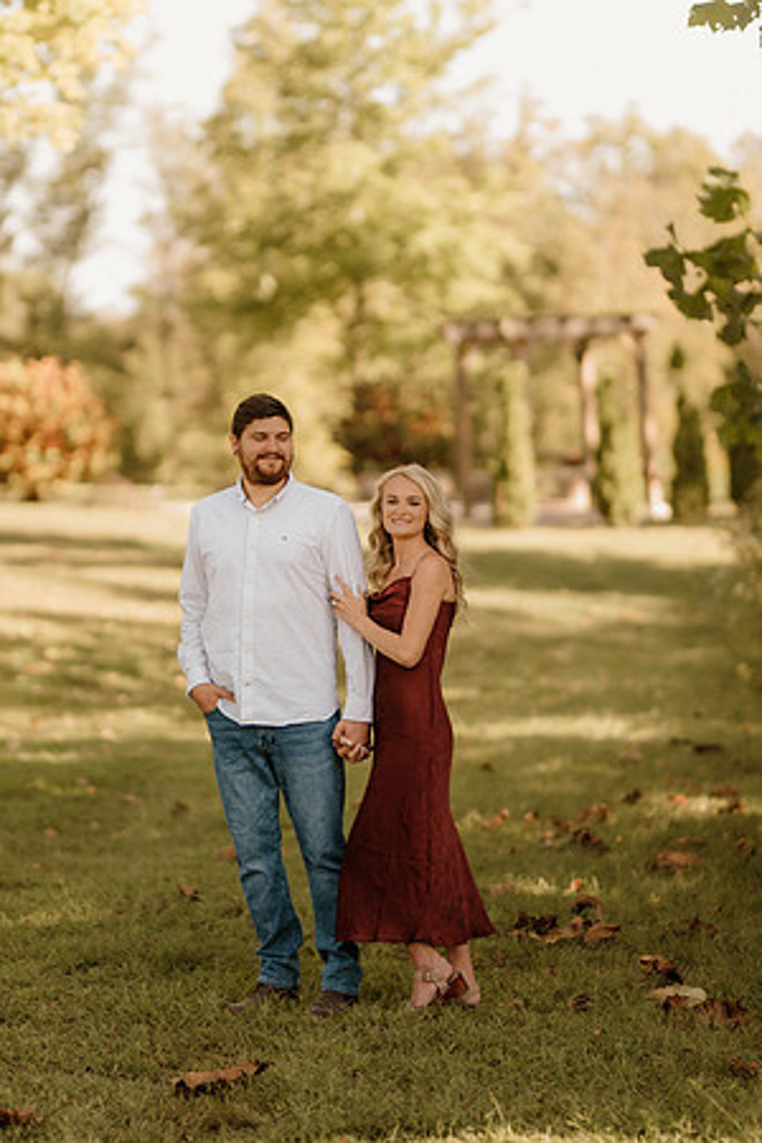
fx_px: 4032
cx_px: 381
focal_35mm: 127
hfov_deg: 10.8
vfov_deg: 16.1
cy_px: 572
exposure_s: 1/1250
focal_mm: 85
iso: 200
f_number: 1.4
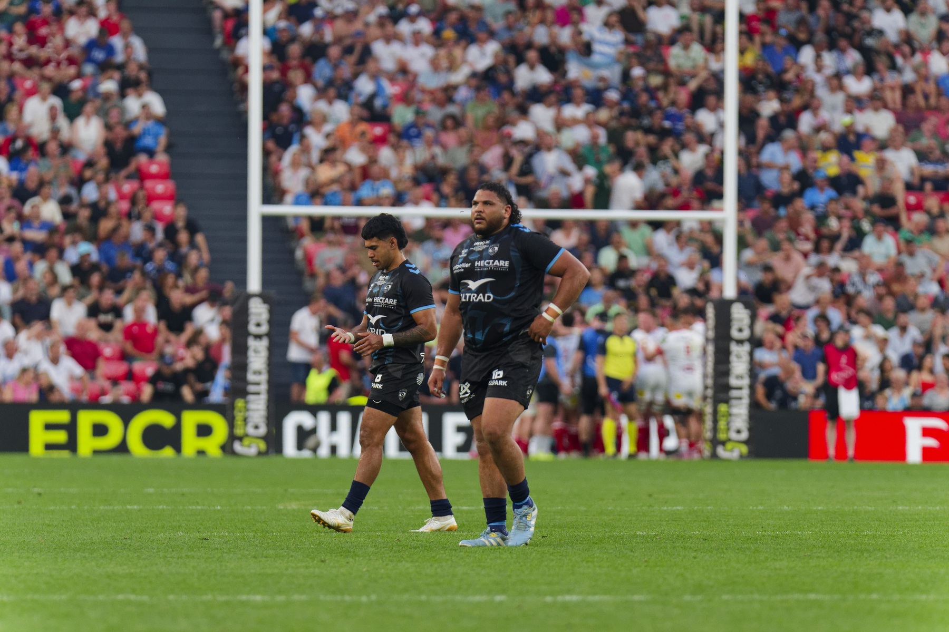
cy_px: 316
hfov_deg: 6.2
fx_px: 8696
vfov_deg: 4.2
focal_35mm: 330
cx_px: 474
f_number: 2.8
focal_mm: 220
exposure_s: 1/1250
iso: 800
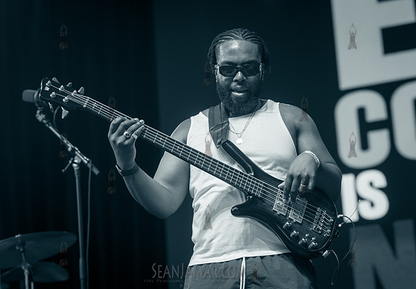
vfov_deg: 13.1
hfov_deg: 18.7
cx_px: 216
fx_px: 1263
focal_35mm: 108
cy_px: 144
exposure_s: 1/640
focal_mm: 105
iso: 1000
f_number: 4
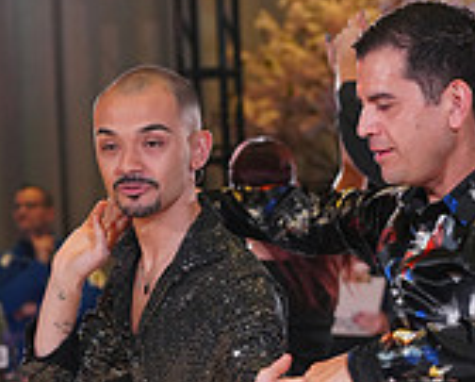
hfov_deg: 7.1
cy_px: 555
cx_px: 352
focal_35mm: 272
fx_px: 3830
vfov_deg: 5.7
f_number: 4
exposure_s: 1/400
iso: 1600
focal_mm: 84
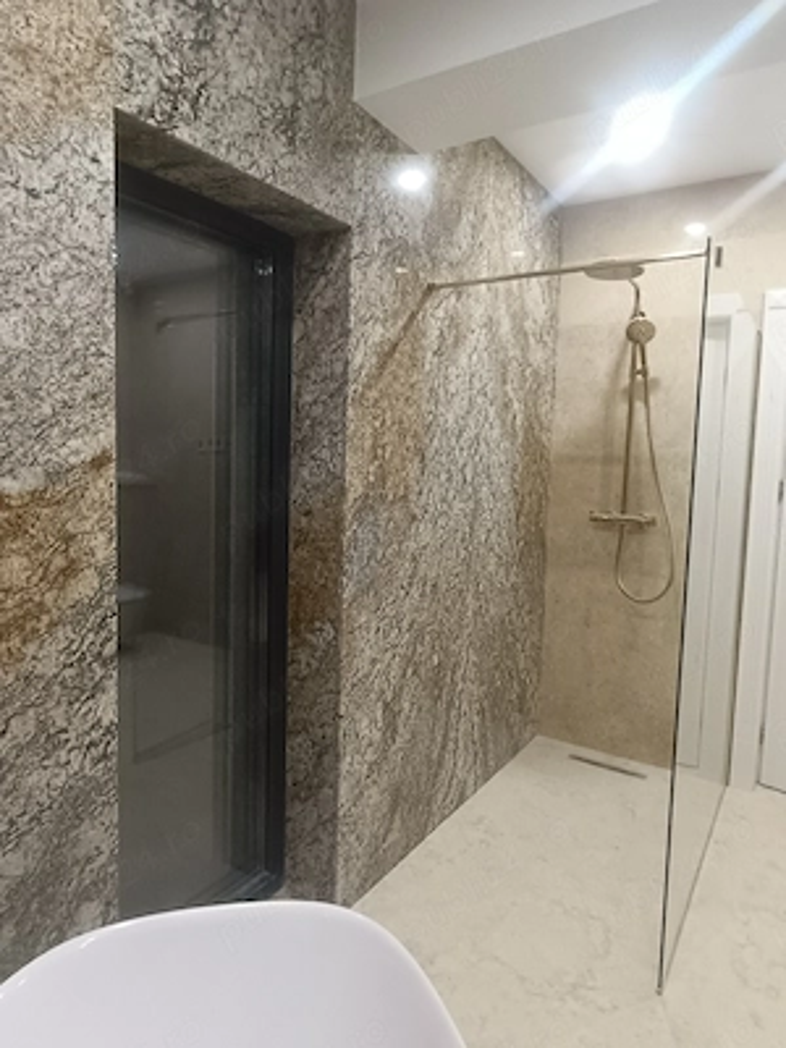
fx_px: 484
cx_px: 393
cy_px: 524
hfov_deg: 78.1
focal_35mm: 16
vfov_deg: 94.5
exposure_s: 1/50
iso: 334
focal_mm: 1.66
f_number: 2.2
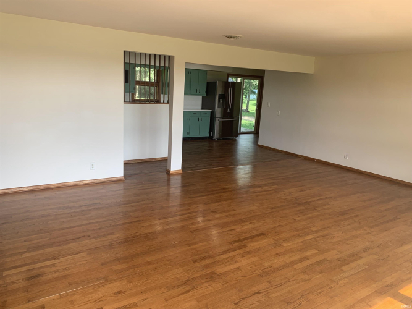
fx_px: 309
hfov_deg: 67.3
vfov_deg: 53.0
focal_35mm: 26
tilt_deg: -11.5
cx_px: 206
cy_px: 154
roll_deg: -2.6
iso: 32
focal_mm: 4.25
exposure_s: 1/122
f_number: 1.8
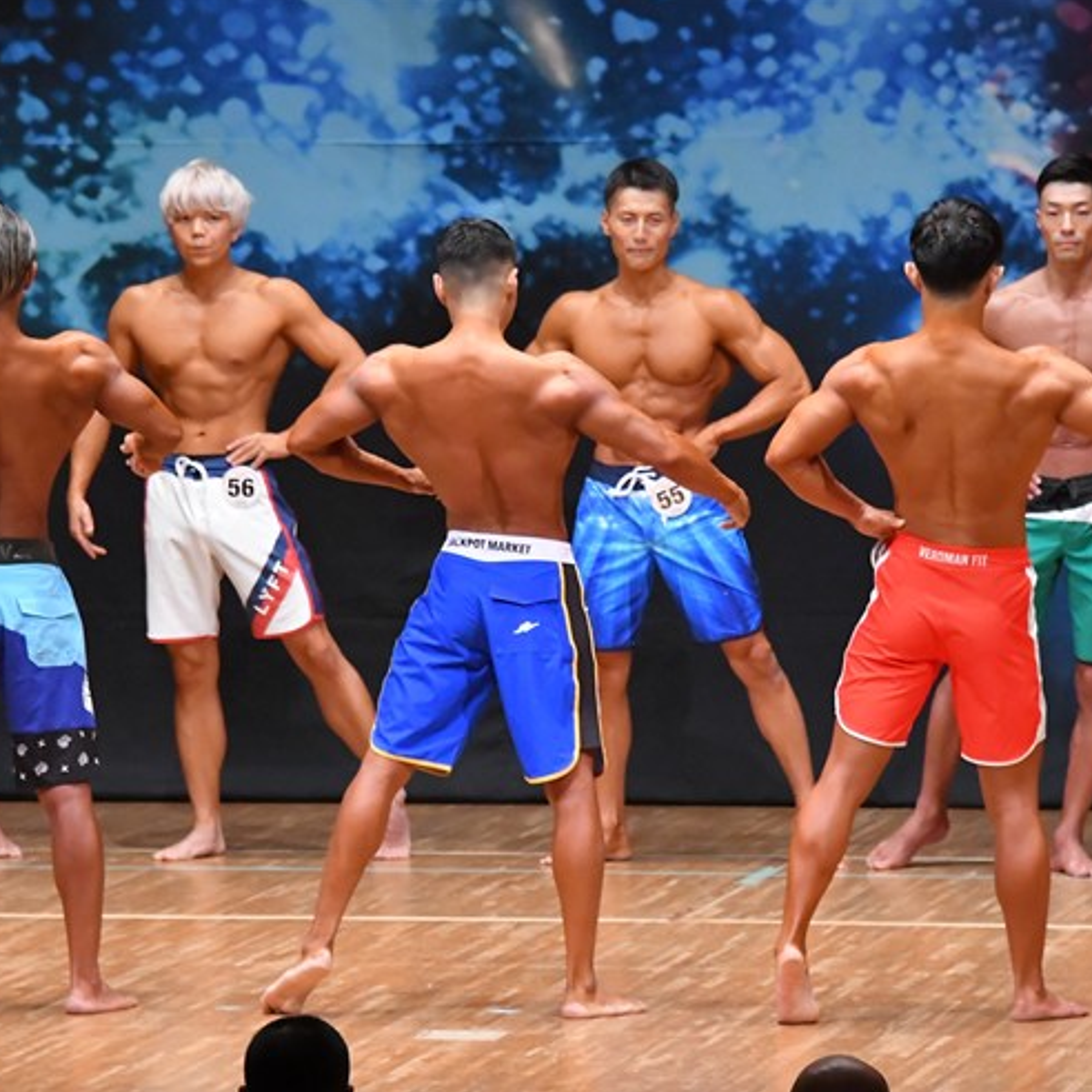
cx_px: 472
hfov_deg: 5.8
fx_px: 10743
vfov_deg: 5.8
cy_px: 564
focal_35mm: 301
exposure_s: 1/400
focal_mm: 150
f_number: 5.6
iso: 8000
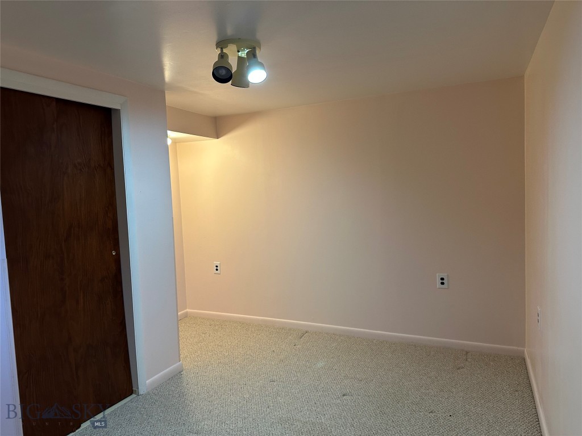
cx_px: 291
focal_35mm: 24
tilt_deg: -3.2
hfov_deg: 71.6
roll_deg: +1.9
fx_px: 404
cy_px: 218
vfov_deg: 56.8
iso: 200
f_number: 1.78
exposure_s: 1/60
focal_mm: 6.86
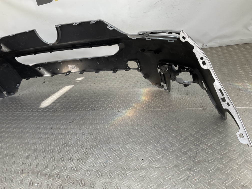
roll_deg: +10.5
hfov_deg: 61.7
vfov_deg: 48.2
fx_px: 211
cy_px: 94
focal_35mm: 29
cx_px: 126
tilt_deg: -23.1
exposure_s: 1/126
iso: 16
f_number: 1.8
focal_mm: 3
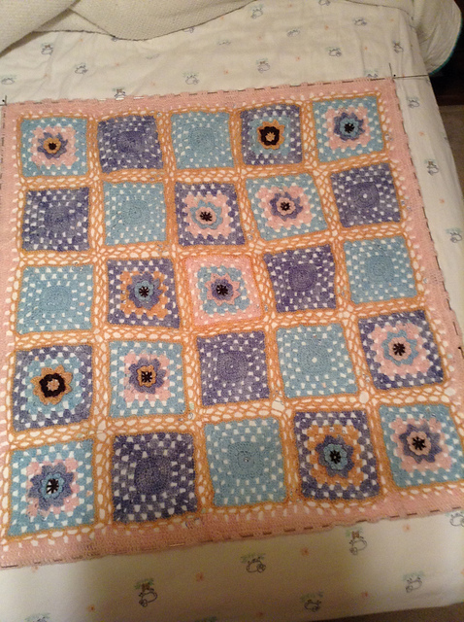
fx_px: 591
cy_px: 311
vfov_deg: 55.4
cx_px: 232
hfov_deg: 42.8
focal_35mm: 33
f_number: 2.4
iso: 100
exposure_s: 1/24
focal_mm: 3.3
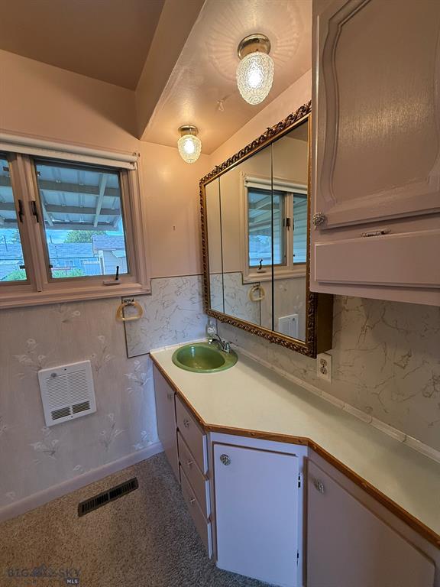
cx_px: 220
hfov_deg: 85.7
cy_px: 294
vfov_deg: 102.1
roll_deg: +2.3
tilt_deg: -7.6
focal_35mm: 14
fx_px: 237
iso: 250
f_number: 2.2
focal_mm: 2.22
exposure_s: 1/120
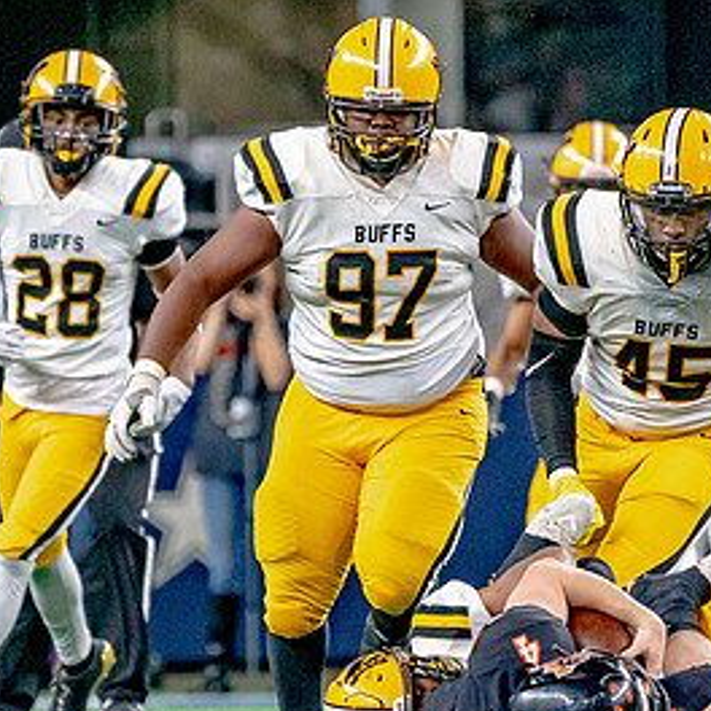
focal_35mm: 1038
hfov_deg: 1.7
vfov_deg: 1.7
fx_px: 24121
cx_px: 489
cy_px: 289
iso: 5000
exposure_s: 1/1500
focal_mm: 400
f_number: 5.6
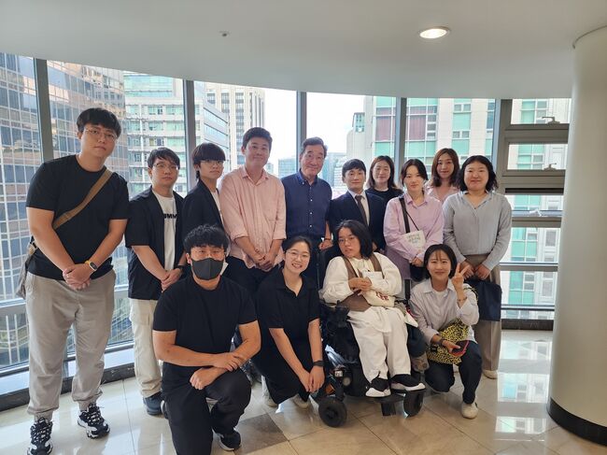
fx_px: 403
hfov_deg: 73.9
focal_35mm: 23
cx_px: 304
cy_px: 228
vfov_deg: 58.8
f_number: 1.8
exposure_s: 1/120
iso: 125
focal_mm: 6.4
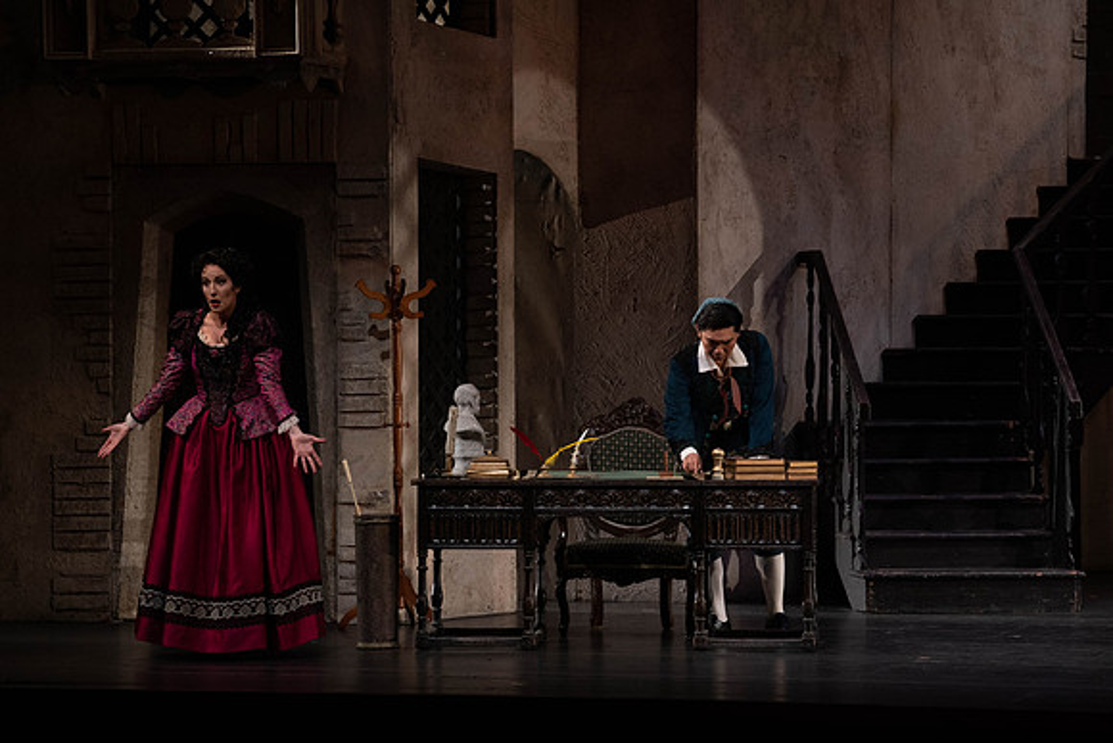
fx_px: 4422
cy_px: 372
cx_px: 556
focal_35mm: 143
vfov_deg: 9.6
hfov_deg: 14.3
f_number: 9
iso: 3200
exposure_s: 1/250
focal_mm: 143
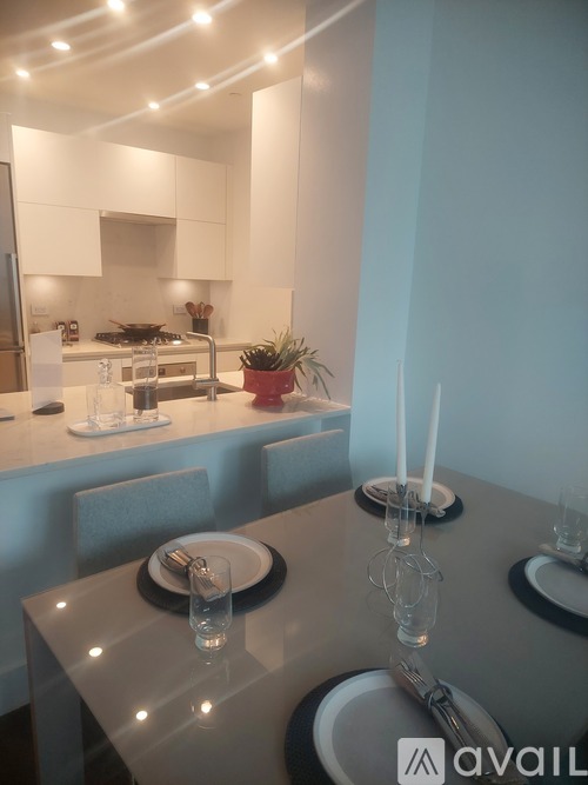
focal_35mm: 24
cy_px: 392
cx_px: 294
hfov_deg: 56.8
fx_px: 544
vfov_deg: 71.6
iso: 125
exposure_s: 1/120
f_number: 1.8
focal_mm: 5.23
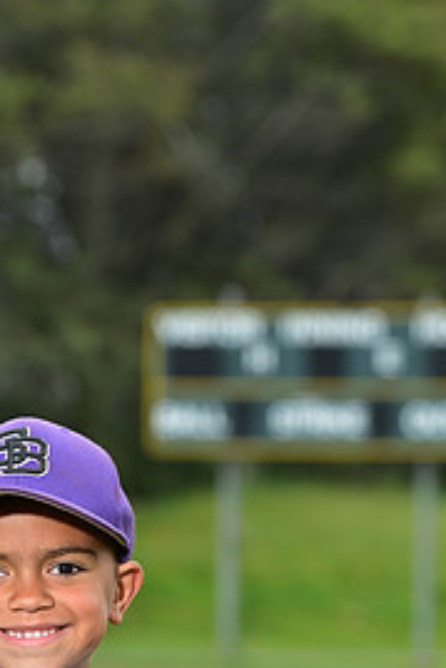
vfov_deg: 7.0
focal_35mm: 292
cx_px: 161
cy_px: 683
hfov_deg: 4.7
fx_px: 5419
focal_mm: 135
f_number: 5.6
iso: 400
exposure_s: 1/250
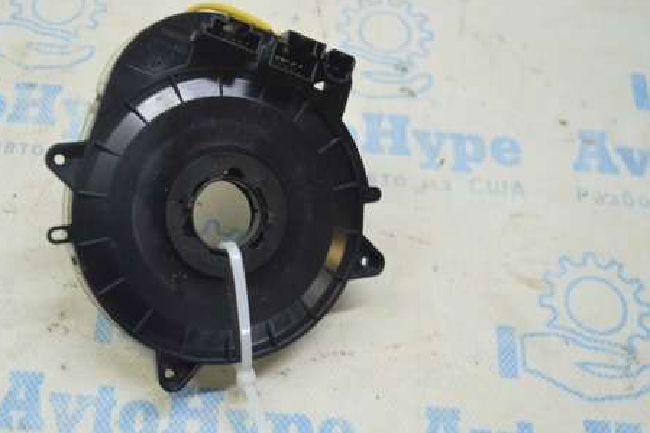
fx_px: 848
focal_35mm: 47
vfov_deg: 28.6
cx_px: 211
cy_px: 186
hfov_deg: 41.3
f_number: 3.8
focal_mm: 22
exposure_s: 1/40
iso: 400
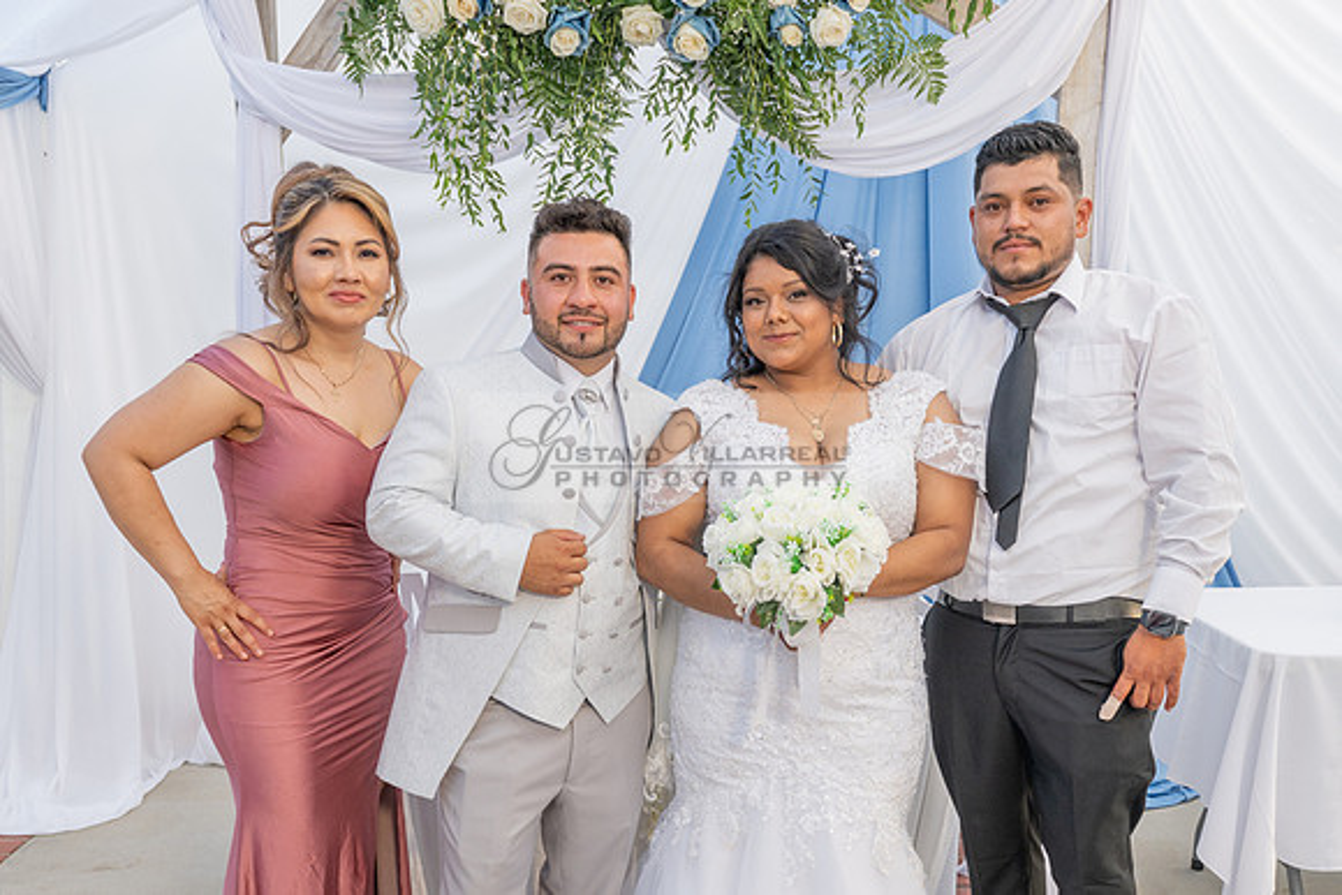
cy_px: 679
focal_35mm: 37
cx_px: 747
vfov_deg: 35.3
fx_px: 1371
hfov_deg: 52.1
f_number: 6.3
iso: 250
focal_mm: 24
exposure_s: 1/125
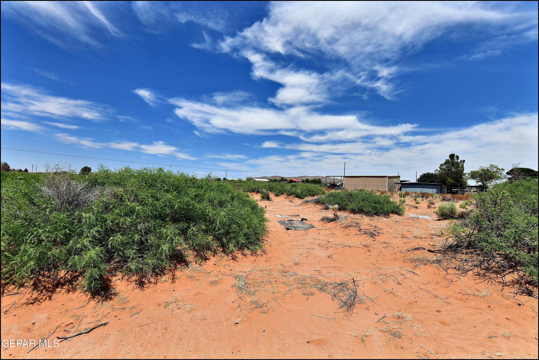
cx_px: 270
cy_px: 180
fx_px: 210
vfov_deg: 81.2
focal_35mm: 14
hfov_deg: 104.3
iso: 800
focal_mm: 14
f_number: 11
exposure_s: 1/4000
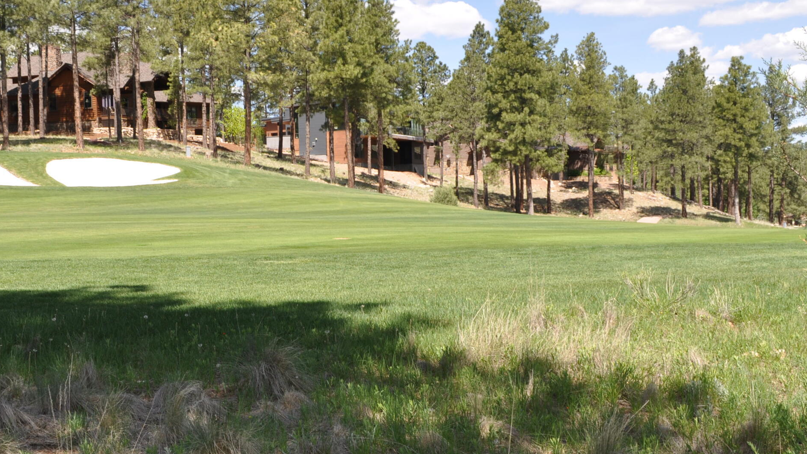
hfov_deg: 45.1
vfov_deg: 26.5
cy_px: 259
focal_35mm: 45
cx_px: 310
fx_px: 963
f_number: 9
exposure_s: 1/200
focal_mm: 18
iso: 200
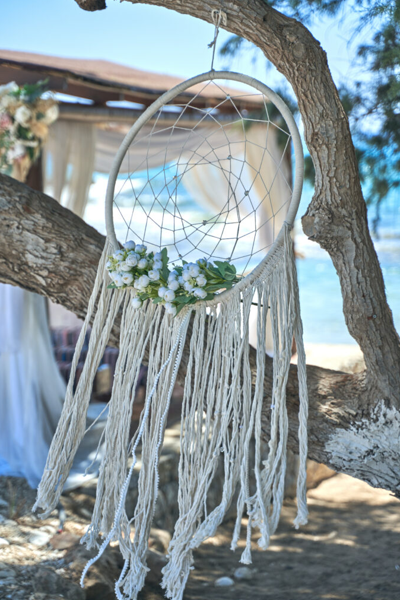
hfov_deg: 17.9
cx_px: 201
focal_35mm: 76
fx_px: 1267
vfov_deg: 26.7
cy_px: 300
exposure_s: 1/1250
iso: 100
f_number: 2.8
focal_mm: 75
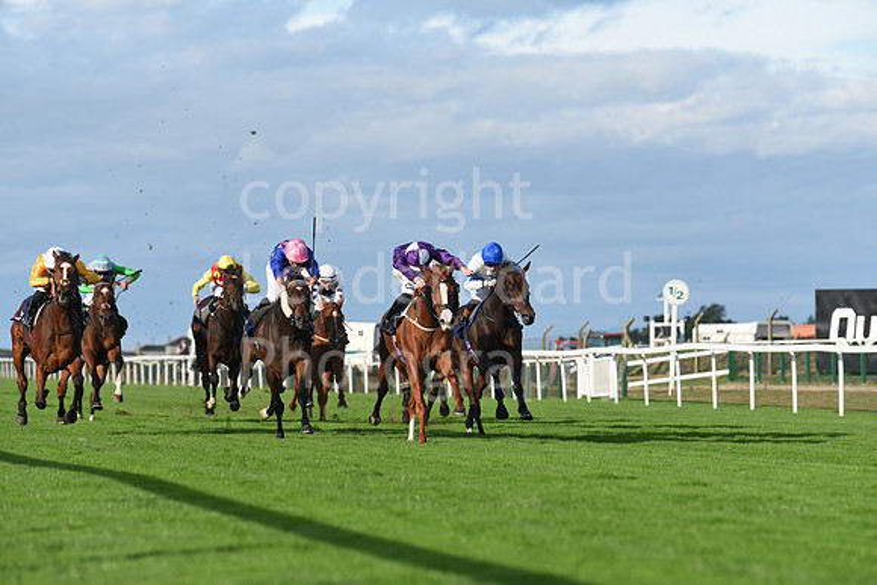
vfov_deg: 6.9
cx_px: 438
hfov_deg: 10.3
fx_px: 4873
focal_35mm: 200
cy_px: 292
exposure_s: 1/2000
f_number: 5
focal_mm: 200
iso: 400
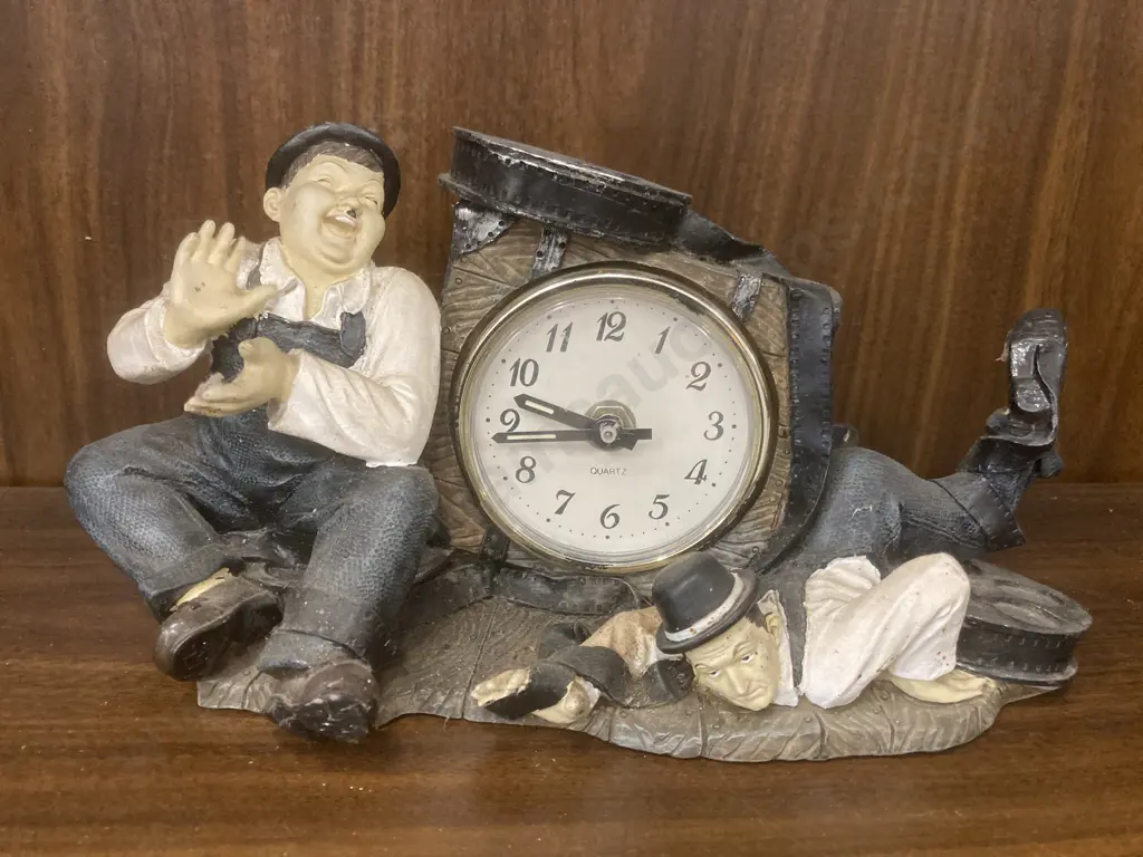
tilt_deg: -19.7
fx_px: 925
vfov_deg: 49.7
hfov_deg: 63.4
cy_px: 428
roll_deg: -3.2
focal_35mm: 28
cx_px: 572
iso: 250
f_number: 1.8
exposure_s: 1/50
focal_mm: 3.99
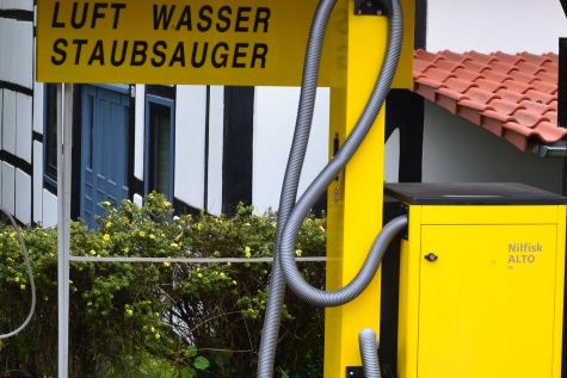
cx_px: 334
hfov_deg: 19.3
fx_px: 1670
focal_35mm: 106
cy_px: 157
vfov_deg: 12.9
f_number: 4.8
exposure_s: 1/50
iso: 125
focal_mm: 42
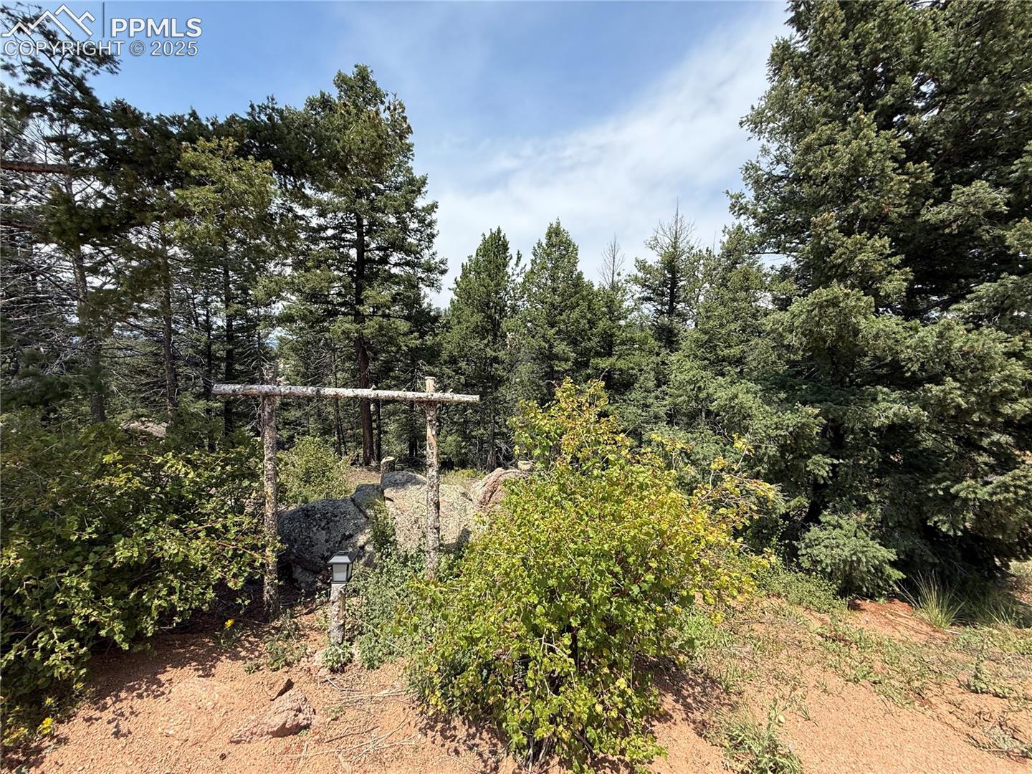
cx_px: 516
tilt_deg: -7.3
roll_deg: -2.5
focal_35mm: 14
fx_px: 417
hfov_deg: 102.1
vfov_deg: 85.7
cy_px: 387
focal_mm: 2.22
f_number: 2.2
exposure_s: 1/1211
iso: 50
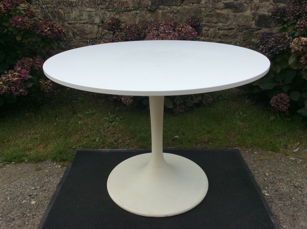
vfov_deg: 44.1
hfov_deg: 56.9
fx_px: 283
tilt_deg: -25.0
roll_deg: +0.2
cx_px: 154
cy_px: 114
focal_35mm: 32
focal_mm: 3.3
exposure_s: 1/841
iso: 32
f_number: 2.4
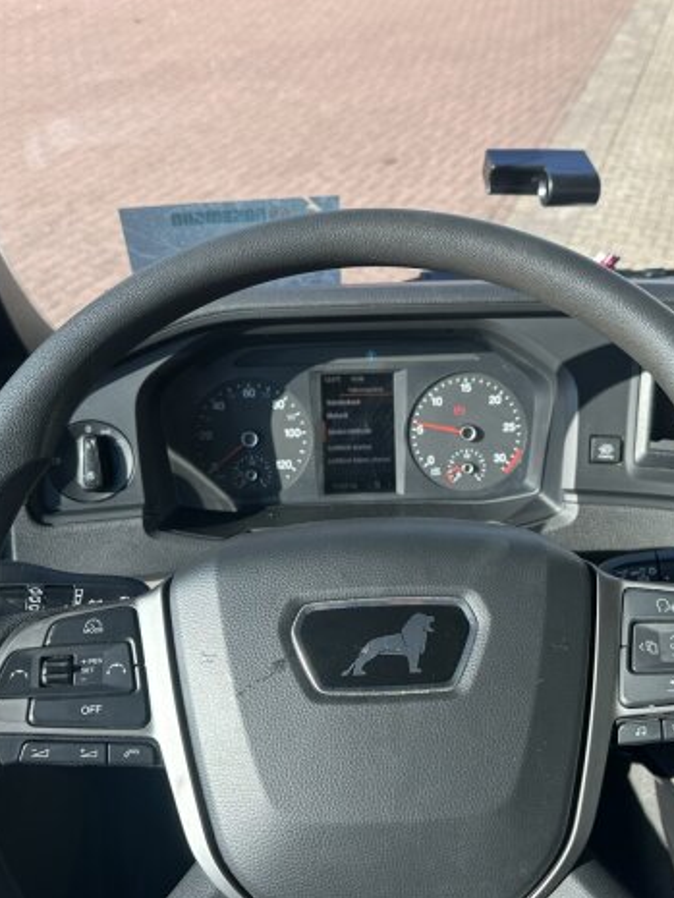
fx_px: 856
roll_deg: -2.1
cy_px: 442
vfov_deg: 55.3
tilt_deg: -37.1
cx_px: 392
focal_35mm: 33
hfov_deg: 42.8
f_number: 1.78
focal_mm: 6.86
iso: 80
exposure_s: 1/894
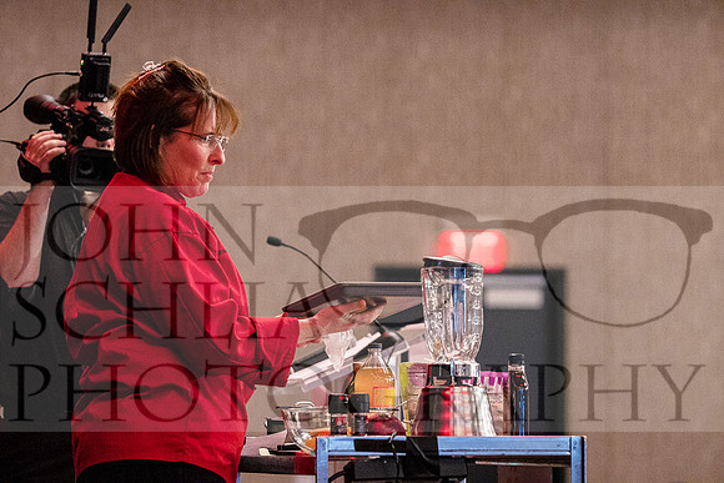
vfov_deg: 6.0
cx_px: 362
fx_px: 4647
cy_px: 242
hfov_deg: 8.9
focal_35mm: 231
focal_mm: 154
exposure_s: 1/100
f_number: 4
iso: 6400
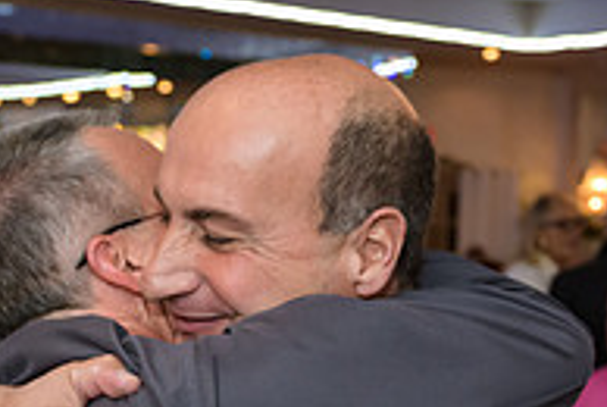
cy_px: 285
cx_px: 319
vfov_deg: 15.7
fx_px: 1469
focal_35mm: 87
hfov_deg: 23.3
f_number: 3.2
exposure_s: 1/125
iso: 1000
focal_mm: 24
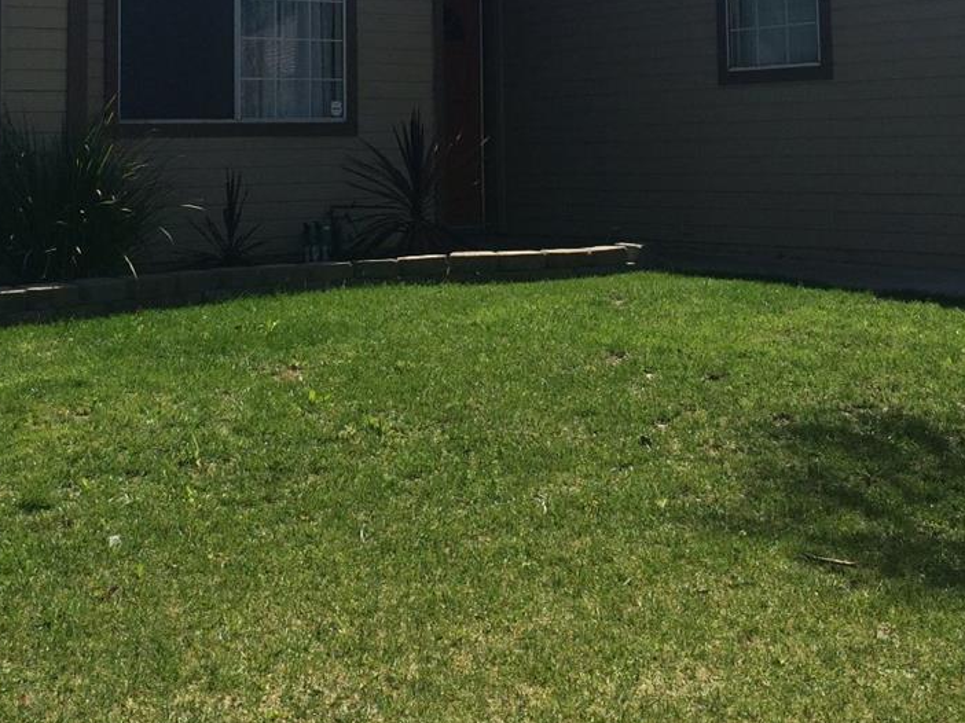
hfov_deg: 31.2
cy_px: -5
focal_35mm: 62
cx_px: 504
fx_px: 1728
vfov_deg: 22.7
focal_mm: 4.15
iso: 32
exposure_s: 1/2053
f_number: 2.2
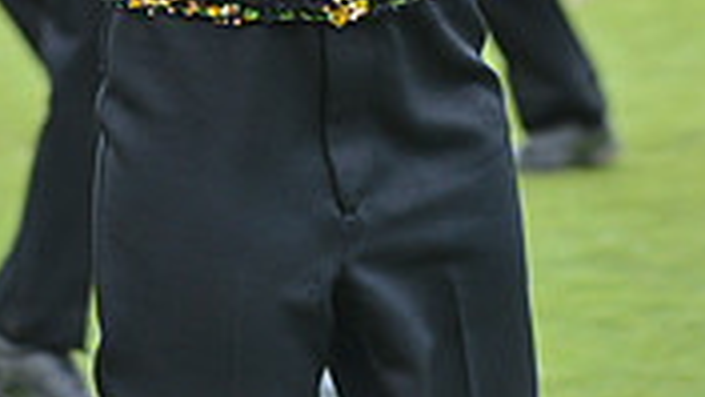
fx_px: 6991
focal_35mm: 374
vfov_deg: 3.2
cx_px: 202
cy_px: -449
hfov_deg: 5.8
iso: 400
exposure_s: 1/250
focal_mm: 140
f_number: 5.6
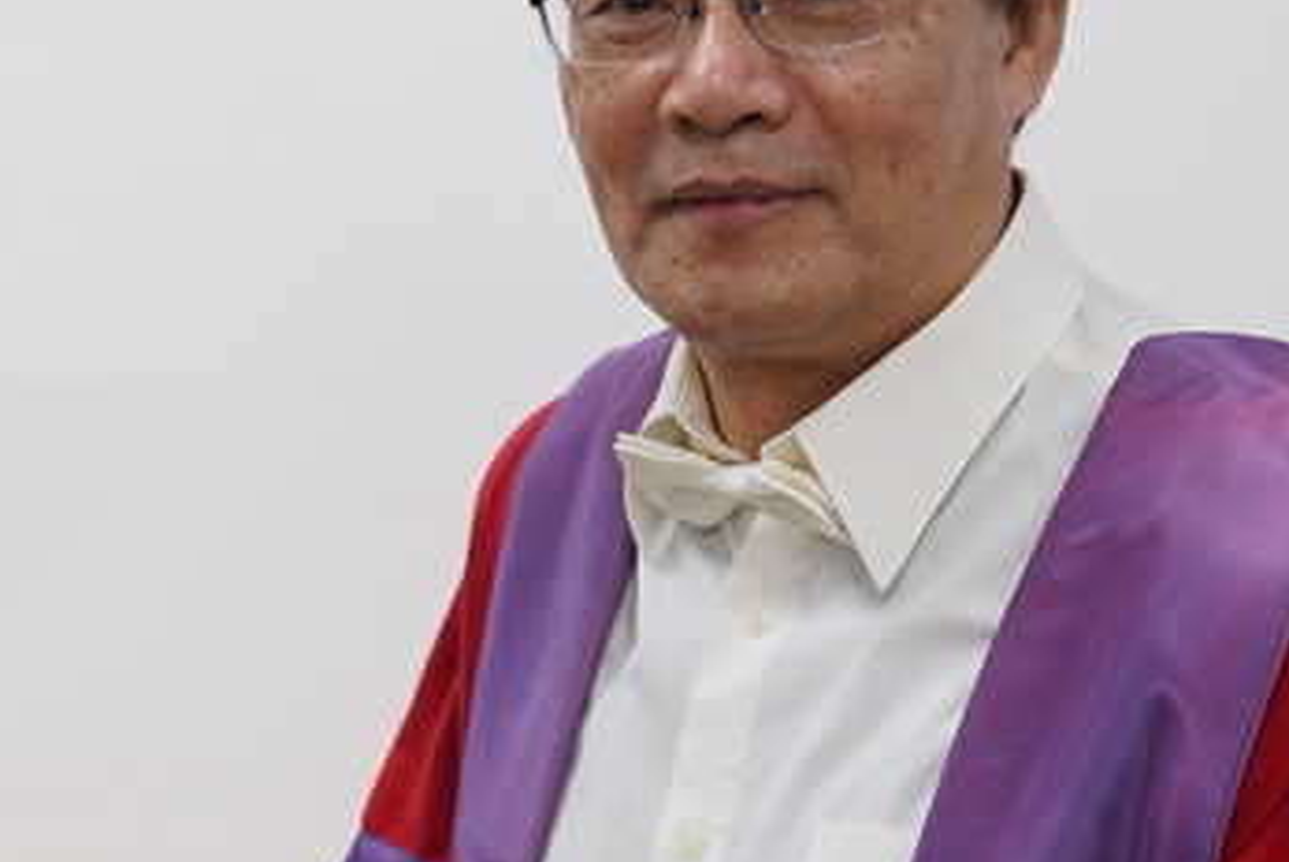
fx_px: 8421
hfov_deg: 8.7
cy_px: 451
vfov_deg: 5.9
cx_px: -11
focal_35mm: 235
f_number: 2.8
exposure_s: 1/60
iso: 160
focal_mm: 51
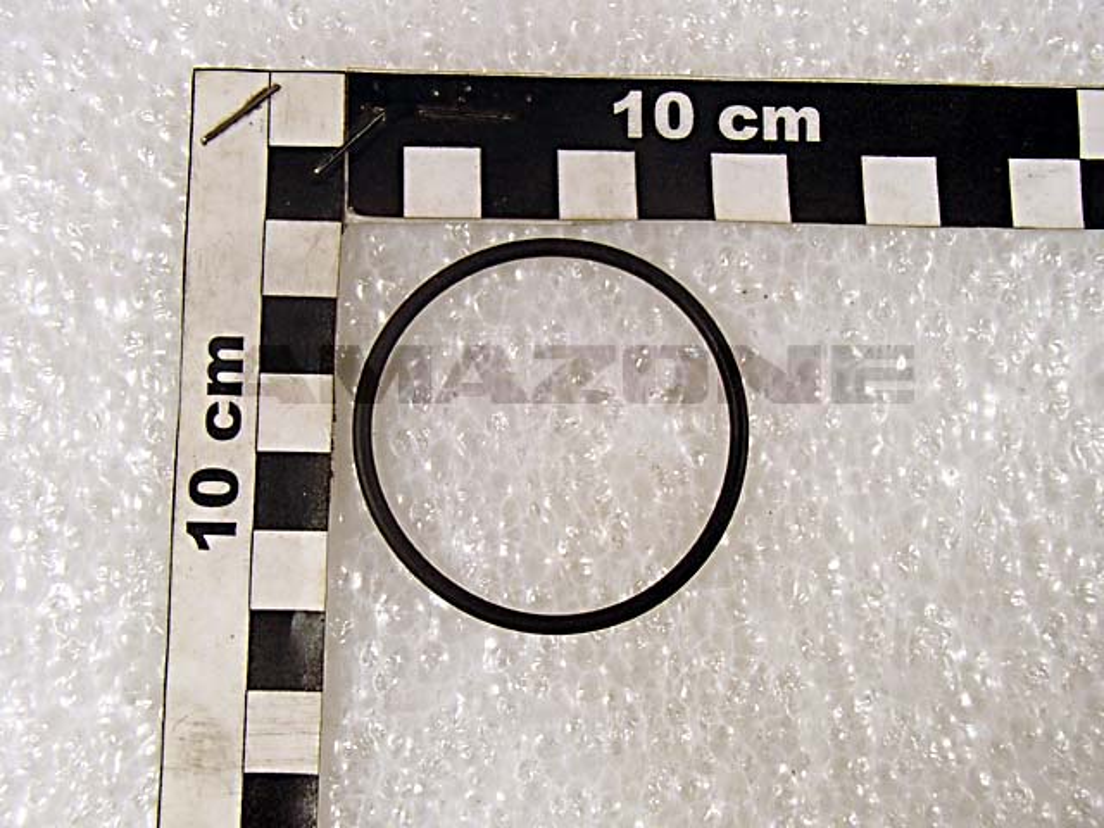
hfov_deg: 50.1
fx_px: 1180
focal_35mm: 37
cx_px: 552
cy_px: 414
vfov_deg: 38.7
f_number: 4.7
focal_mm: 6.64
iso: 250
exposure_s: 1/160
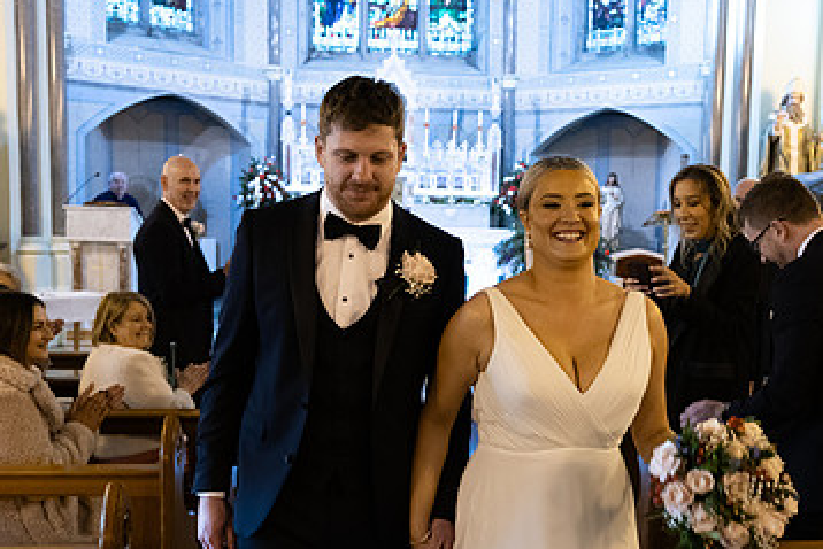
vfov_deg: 28.6
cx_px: 501
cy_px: 341
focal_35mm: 47
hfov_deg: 41.7
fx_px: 1075
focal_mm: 29
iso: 1250
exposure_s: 1/160
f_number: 3.5
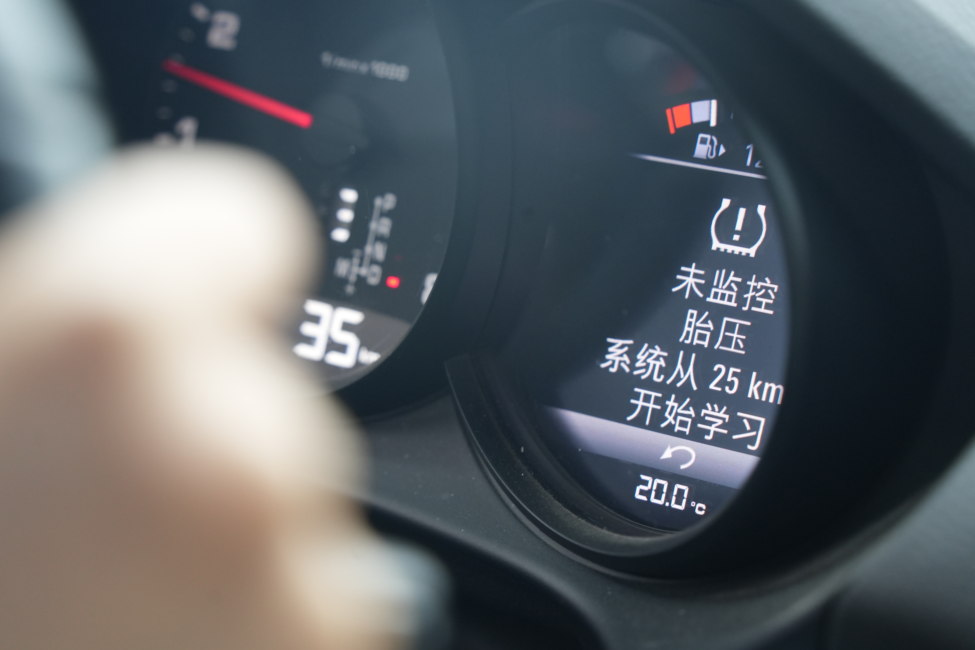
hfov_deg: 19.1
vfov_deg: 12.8
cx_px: 488
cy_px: 325
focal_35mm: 107
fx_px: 2898
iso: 1600
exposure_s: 1/125
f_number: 4.5
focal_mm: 107
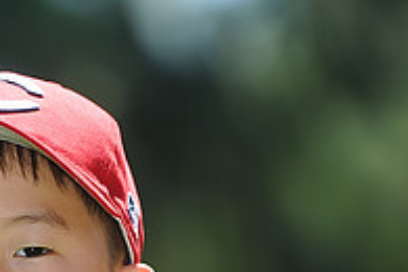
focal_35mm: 594
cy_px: 393
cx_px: -36
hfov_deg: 3.5
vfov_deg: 2.3
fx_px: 6731
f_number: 4.5
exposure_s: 1/500
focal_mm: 200
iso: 200
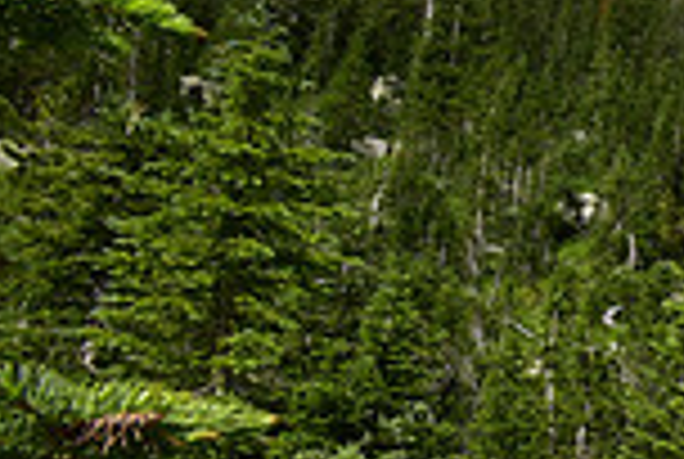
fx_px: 1161
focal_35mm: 61
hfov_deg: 20.5
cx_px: 1287
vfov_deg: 22.3
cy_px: 272
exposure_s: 1/250
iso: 800
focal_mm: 16
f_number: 22
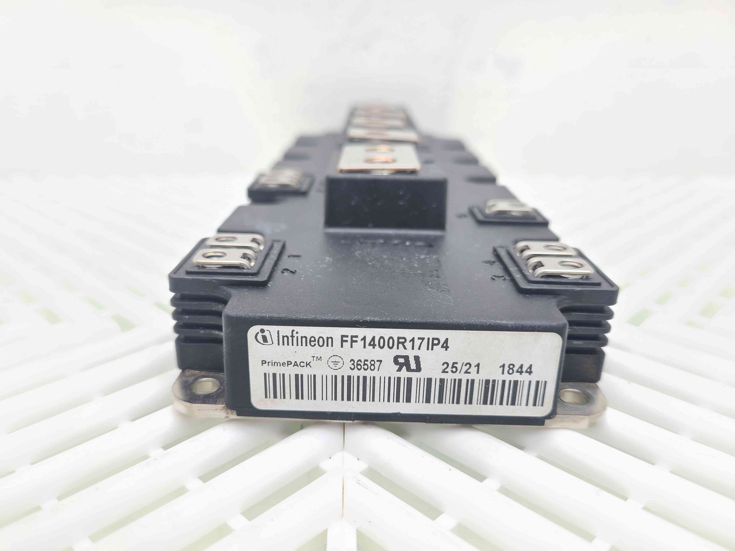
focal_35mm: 26
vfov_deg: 53.1
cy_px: 276
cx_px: 368
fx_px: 552
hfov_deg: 67.3
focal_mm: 5.4
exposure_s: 1/188
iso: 40
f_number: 1.8
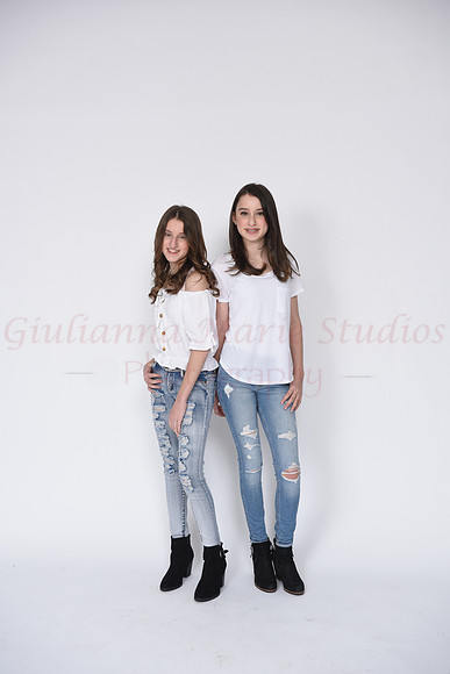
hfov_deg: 28.1
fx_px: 899
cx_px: 225
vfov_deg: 41.1
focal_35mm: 48
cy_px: 337
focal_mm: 48
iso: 160
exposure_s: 1/100
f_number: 8
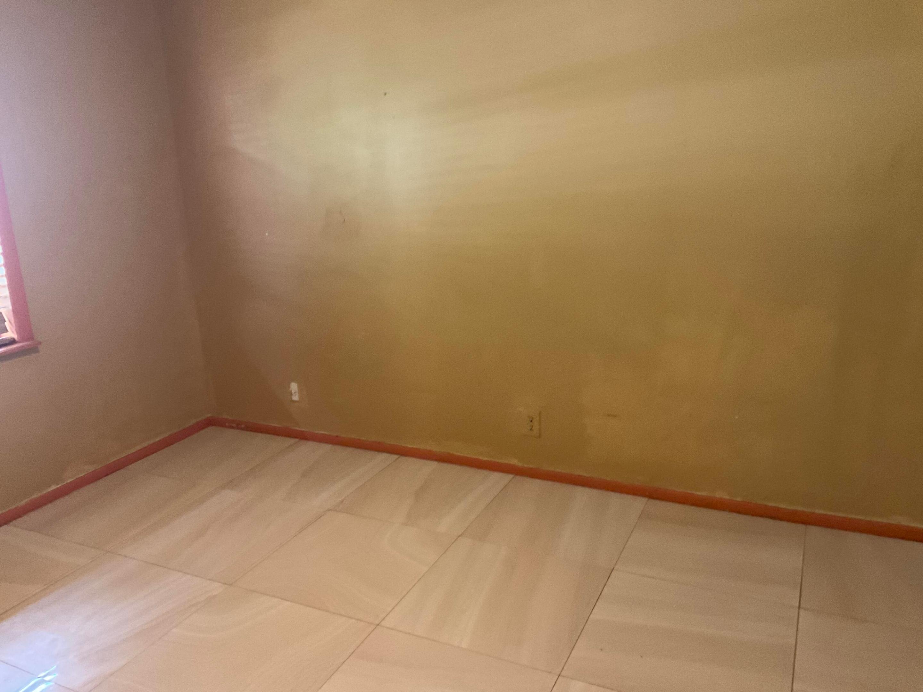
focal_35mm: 29
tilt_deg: -19.4
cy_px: 346
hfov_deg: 61.7
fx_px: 773
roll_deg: +1.6
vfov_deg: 48.2
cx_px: 462
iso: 320
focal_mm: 3
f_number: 1.8
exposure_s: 1/40
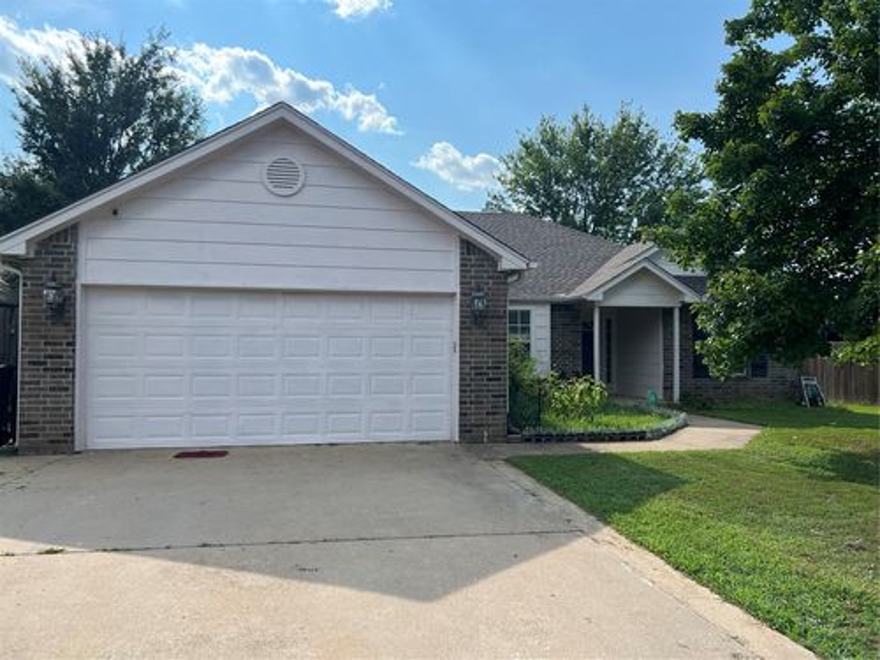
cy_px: 330
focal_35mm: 26
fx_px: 661
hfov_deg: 67.3
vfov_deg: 53.1
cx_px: 440
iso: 50
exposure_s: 1/2457
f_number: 1.5
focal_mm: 5.7
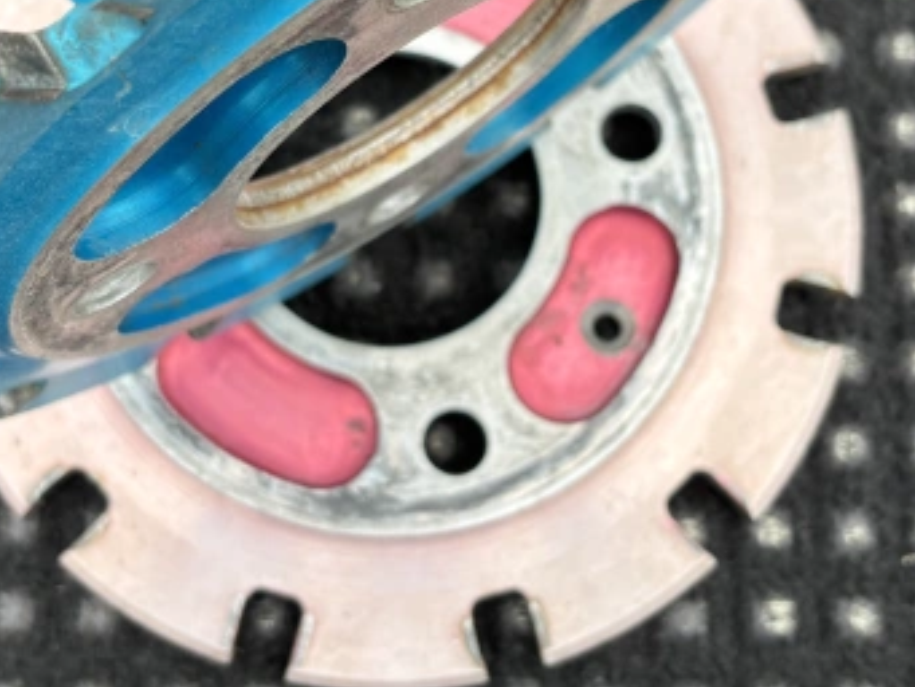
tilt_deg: -75.0
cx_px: 416
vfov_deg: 23.8
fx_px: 1613
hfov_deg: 31.7
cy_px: 164
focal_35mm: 61
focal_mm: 5.96
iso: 40
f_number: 1.6
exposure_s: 1/122
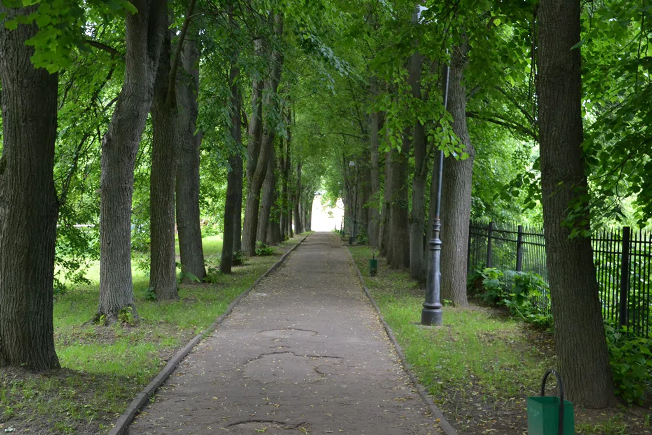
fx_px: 869
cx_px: 326
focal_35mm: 48
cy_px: 218
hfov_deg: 41.1
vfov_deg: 28.1
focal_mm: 32
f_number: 7.1
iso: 1600
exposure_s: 1/200
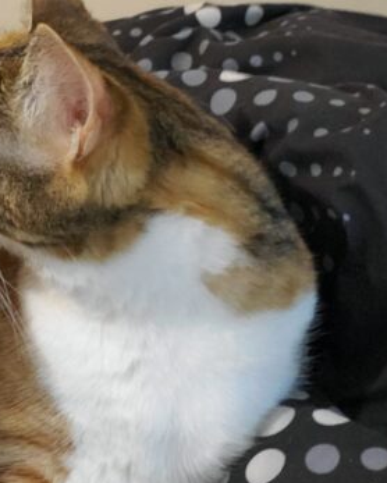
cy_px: 110
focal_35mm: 72
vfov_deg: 26.0
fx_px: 1030
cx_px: 0
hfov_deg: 20.6
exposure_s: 1/15
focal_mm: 3.3
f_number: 1.9
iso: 800
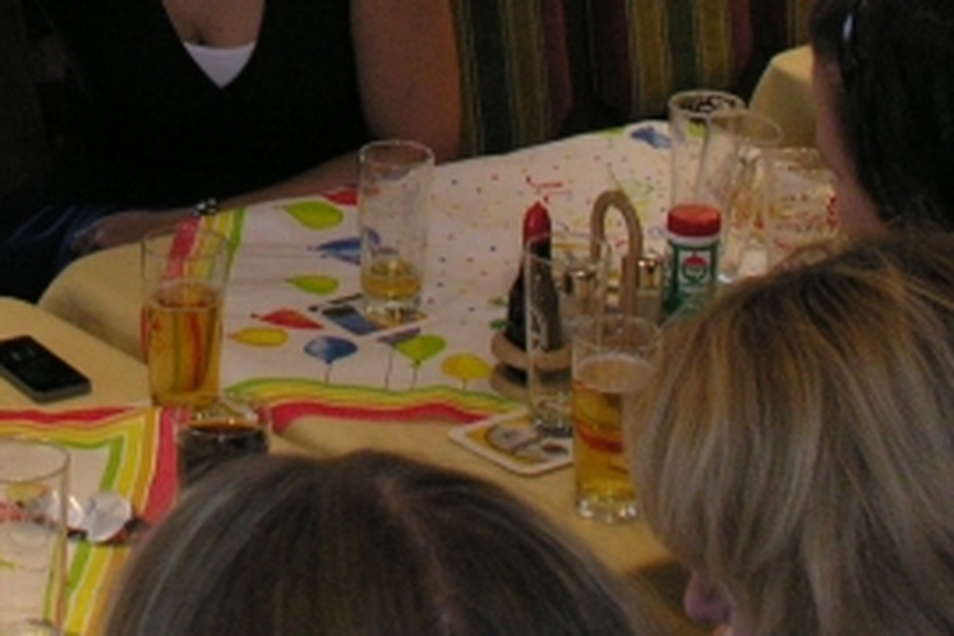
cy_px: -152
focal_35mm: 108
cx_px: 127
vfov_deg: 12.4
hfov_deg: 18.7
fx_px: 2862
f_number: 4
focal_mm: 8.9
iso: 200
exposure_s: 1/30
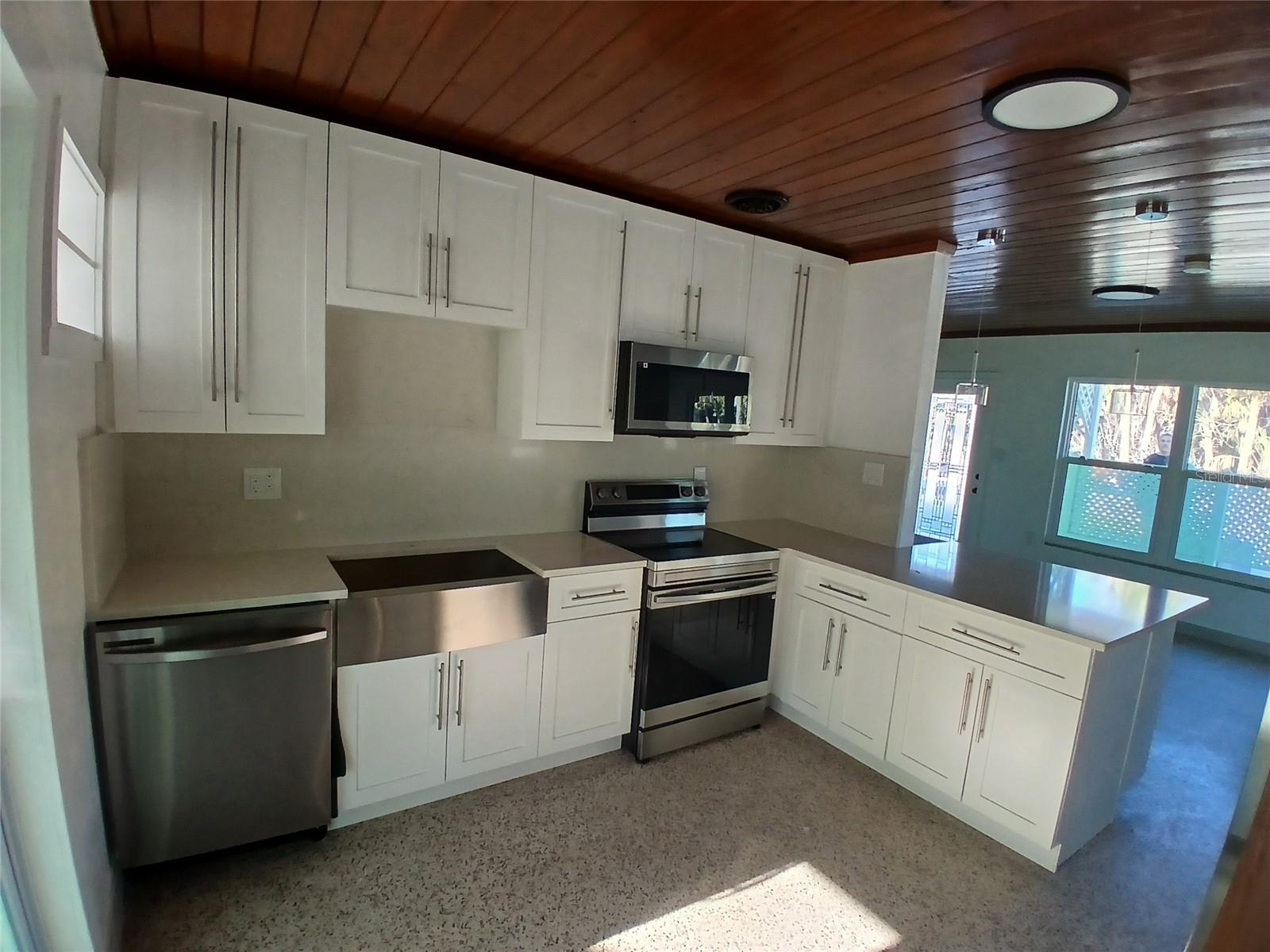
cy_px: 476
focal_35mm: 17
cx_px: 635
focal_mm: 1.4
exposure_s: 1/60
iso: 80
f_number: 2.2
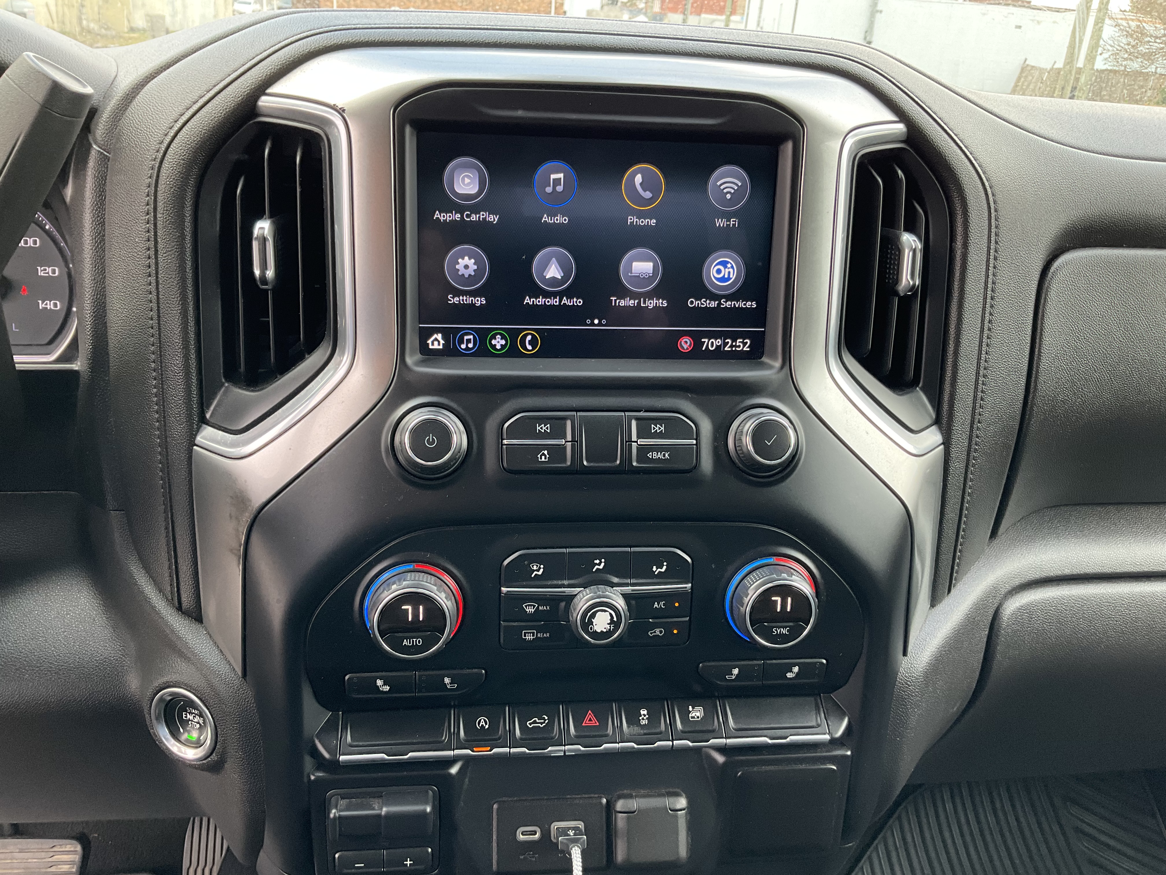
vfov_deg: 48.2
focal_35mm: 29
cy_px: 438
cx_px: 583
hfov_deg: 61.7
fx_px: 977
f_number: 1.8
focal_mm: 3
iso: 64
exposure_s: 1/91
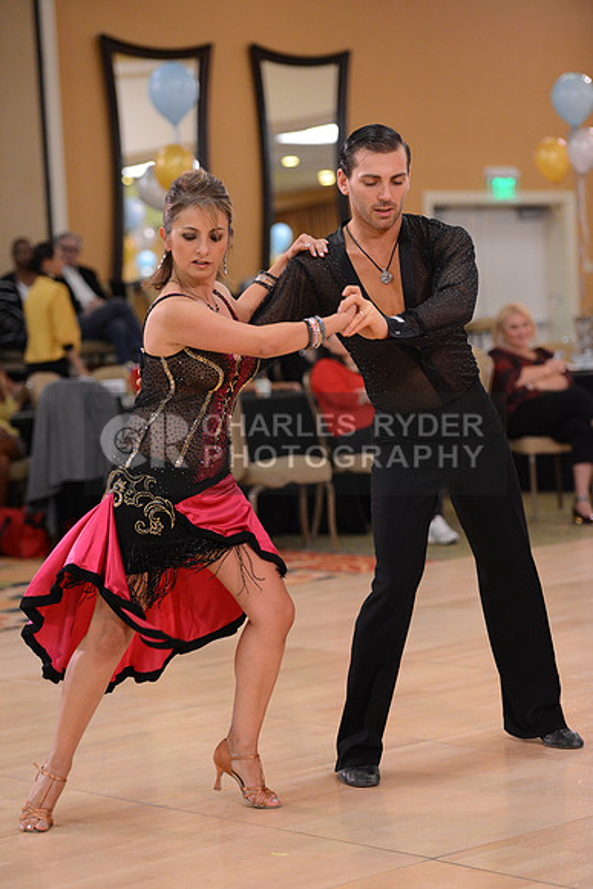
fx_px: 2420
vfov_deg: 20.8
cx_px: 296
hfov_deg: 14.0
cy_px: 444
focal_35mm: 98
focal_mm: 98
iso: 2500
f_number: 2.8
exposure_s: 1/250
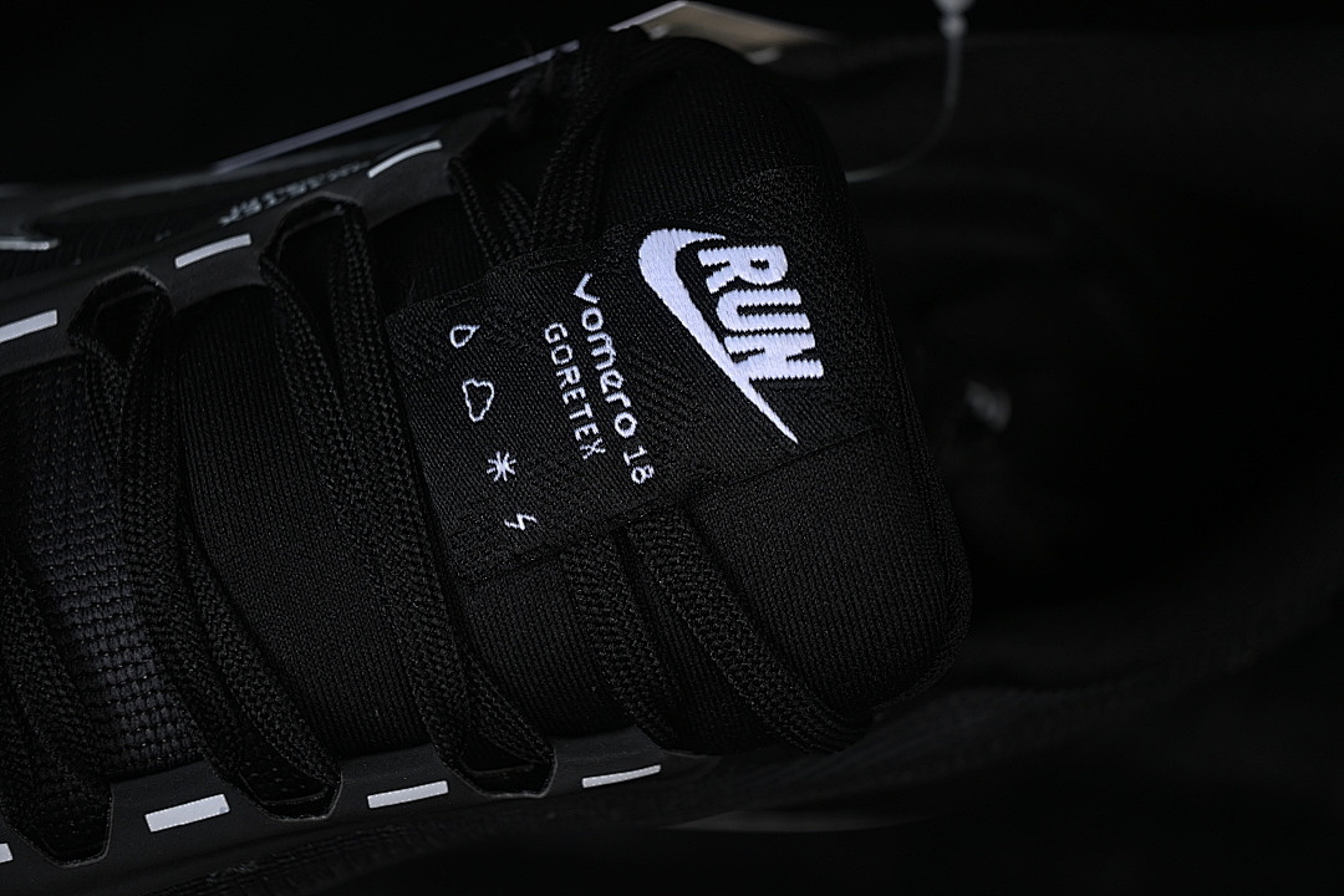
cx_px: 672
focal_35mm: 75
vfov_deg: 18.2
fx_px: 2800
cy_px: 448
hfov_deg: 27.0
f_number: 6.3
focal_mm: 50
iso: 160
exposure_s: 1/60
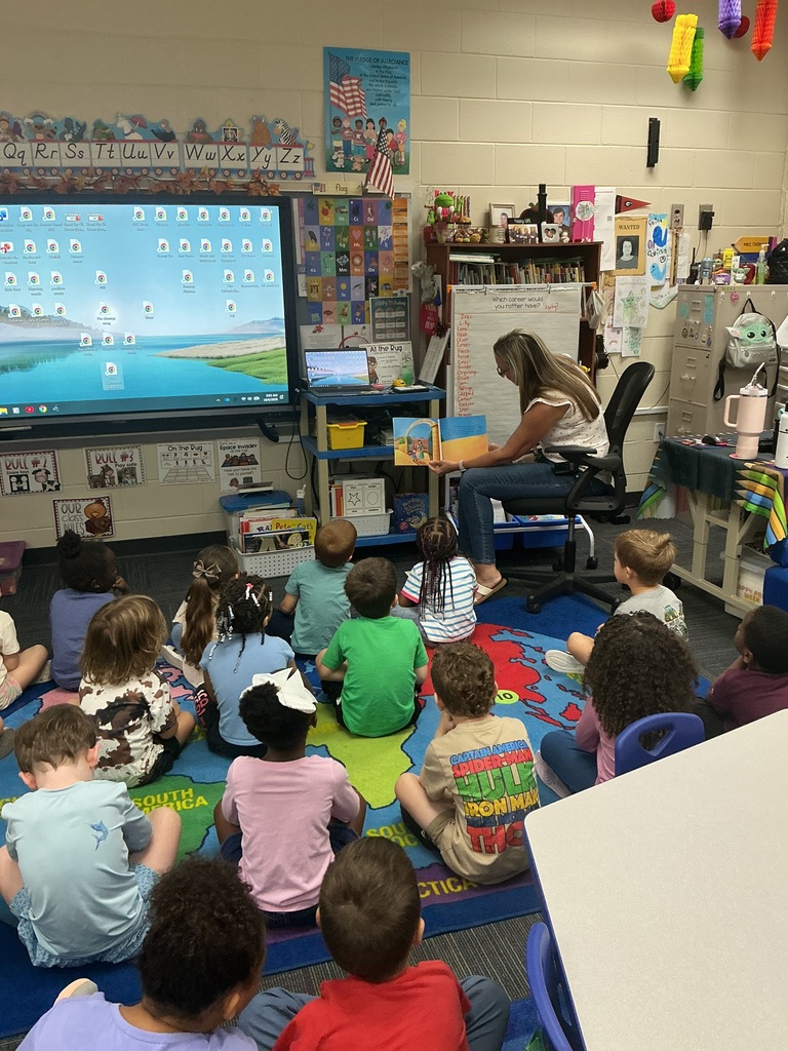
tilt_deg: -16.8
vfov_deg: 61.7
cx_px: 394
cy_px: 526
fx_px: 880
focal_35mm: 29
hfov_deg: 48.2
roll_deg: -0.1
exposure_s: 1/60
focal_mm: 3
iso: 160
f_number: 1.8
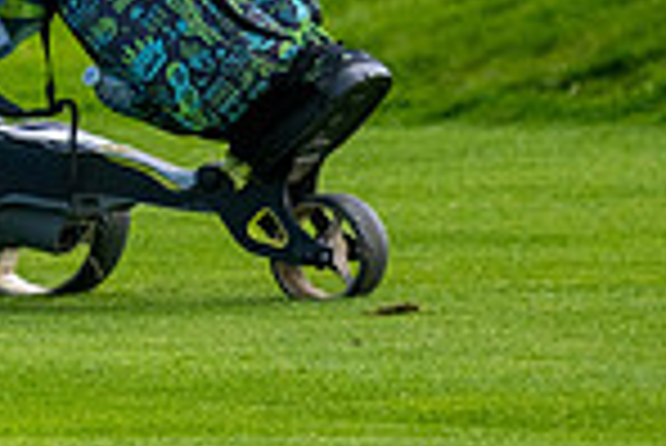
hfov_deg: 1.2
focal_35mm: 1758
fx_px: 32554
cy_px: -333
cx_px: -621
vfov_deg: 0.8
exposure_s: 1/1000
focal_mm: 300
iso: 200
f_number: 4
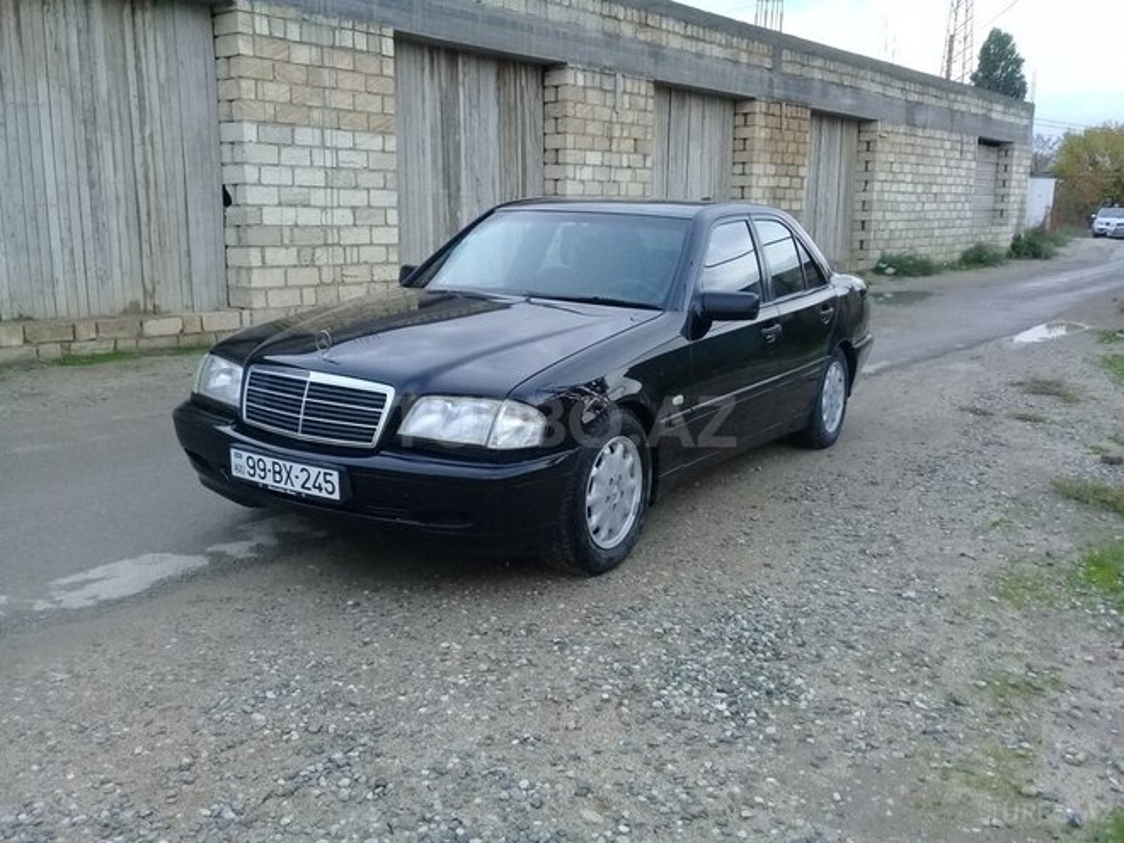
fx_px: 1007
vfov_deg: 45.4
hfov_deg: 58.4
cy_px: 422
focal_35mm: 31
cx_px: 562
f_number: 2.2
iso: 100
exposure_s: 1/33
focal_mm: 3.3
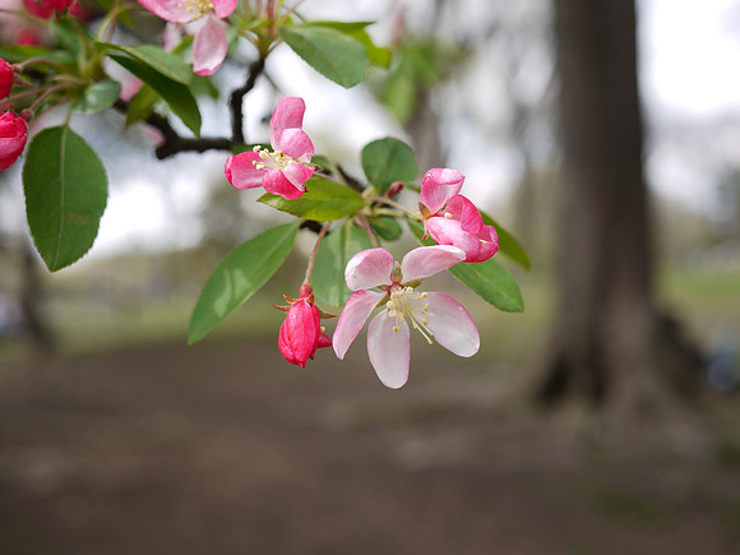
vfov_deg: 36.0
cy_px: 278
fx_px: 855
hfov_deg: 46.8
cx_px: 370
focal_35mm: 40
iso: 100
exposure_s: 1/400
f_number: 3.5
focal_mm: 20
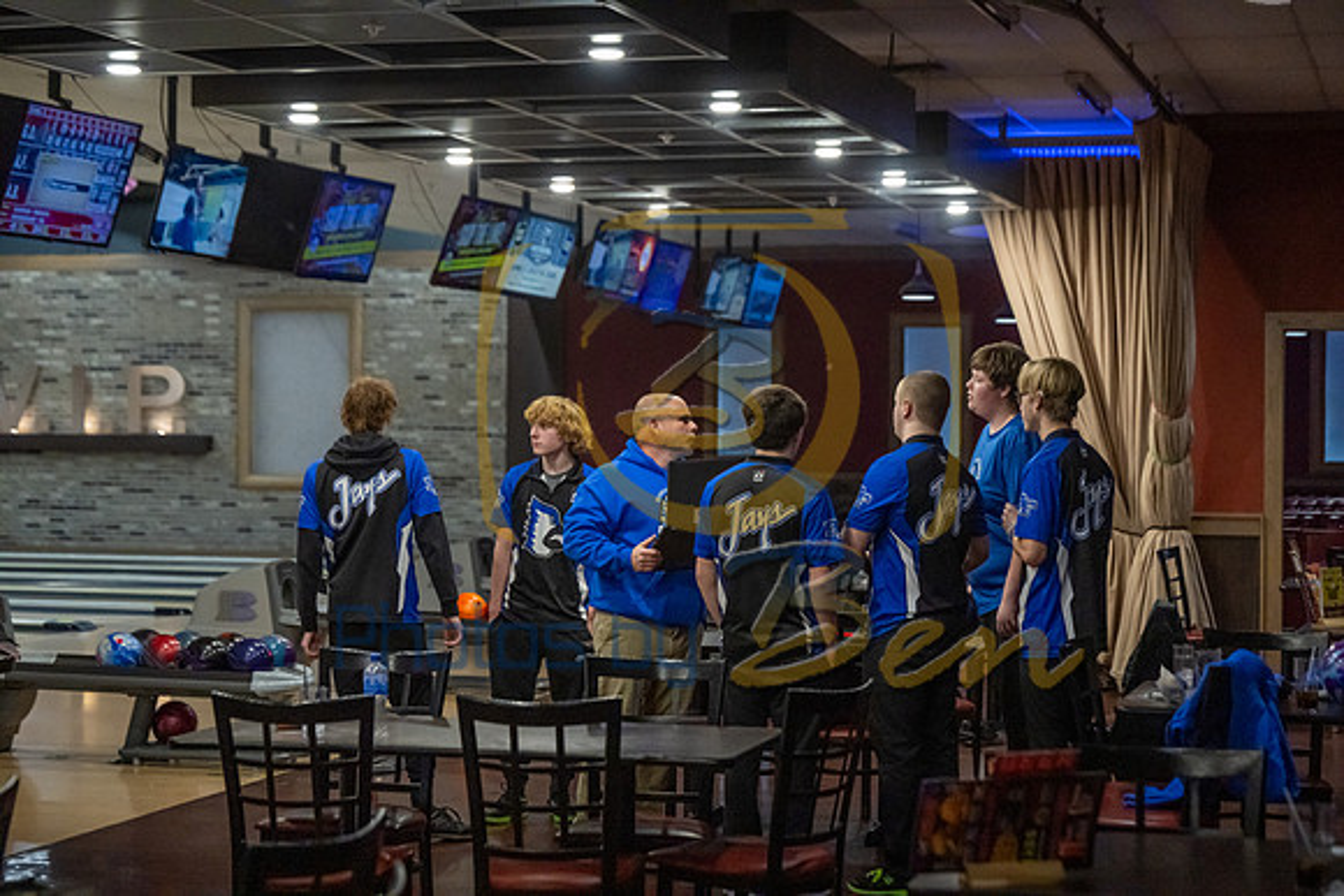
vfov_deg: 19.5
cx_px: 672
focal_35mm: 70
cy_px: 448
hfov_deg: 28.8
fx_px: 2614
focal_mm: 70
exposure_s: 1/800
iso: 4000
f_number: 3.5
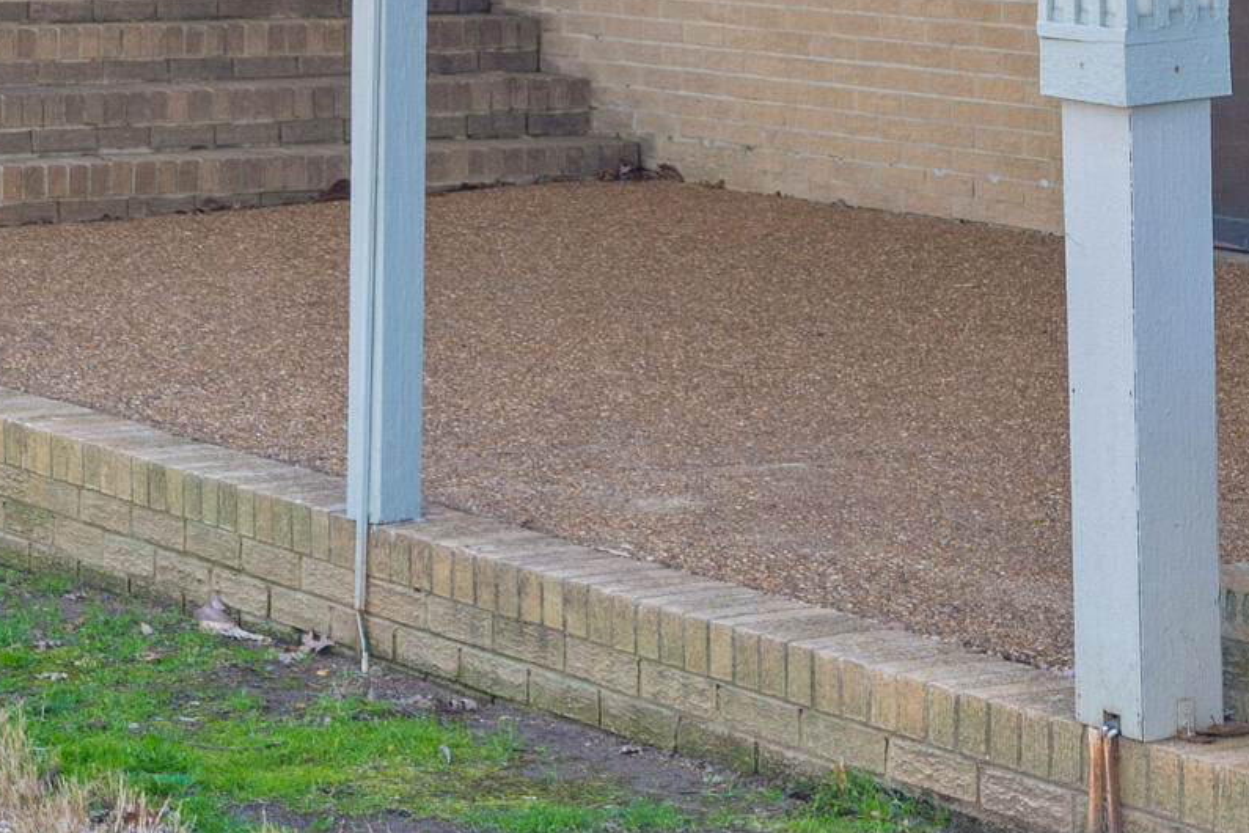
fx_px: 4579
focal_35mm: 132
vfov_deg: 10.2
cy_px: -273
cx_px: 449
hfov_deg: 15.5
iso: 320
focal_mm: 35
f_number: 7.1
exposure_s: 1/50
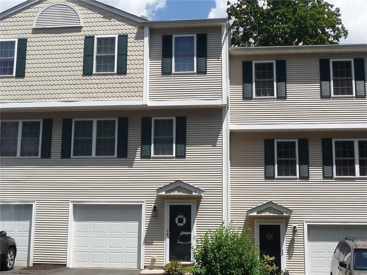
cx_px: 184
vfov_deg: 30.3
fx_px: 509
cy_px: 138
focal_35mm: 48
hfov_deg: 39.7
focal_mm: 5
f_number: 8
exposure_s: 1/200
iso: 100
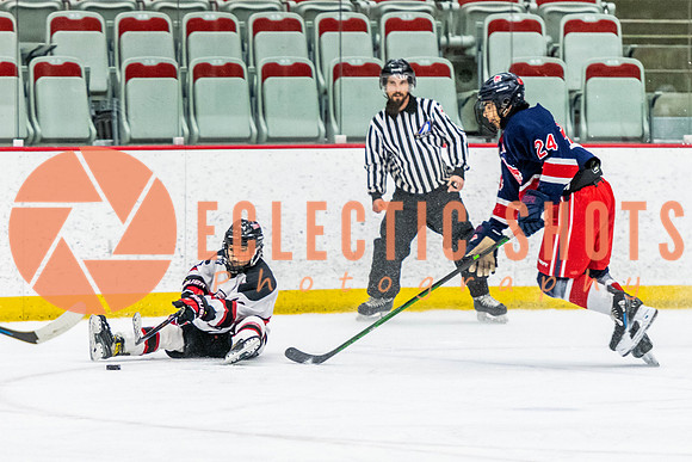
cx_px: 217
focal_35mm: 304
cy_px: 298
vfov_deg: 4.5
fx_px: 5849
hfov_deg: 6.8
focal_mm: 160
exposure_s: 1/640
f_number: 2.8
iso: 2800
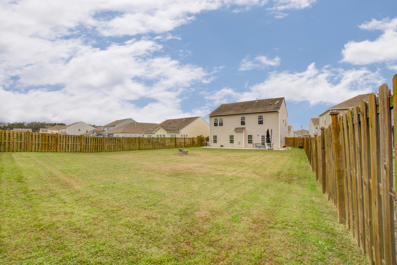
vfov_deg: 77.3
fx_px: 165
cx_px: 198
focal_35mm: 15
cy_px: 132
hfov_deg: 100.4
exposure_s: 1/15
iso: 400
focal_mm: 10
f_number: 22
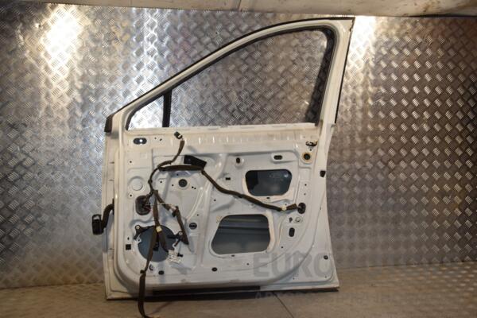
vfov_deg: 34.2
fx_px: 517
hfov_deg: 49.6
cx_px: 238
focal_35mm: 39
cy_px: 159
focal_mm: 26
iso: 800
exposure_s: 1/200
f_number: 13
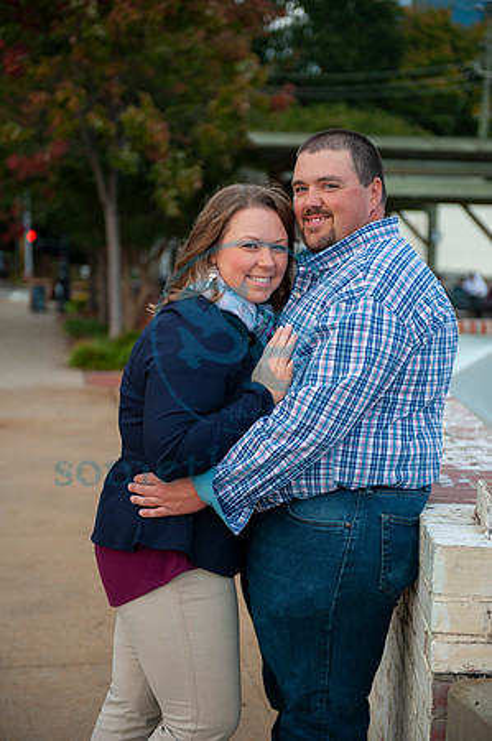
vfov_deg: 30.5
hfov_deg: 20.6
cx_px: 246
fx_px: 1356
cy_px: 370
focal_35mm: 66
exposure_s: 1/400
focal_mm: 66
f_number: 2.8
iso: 200
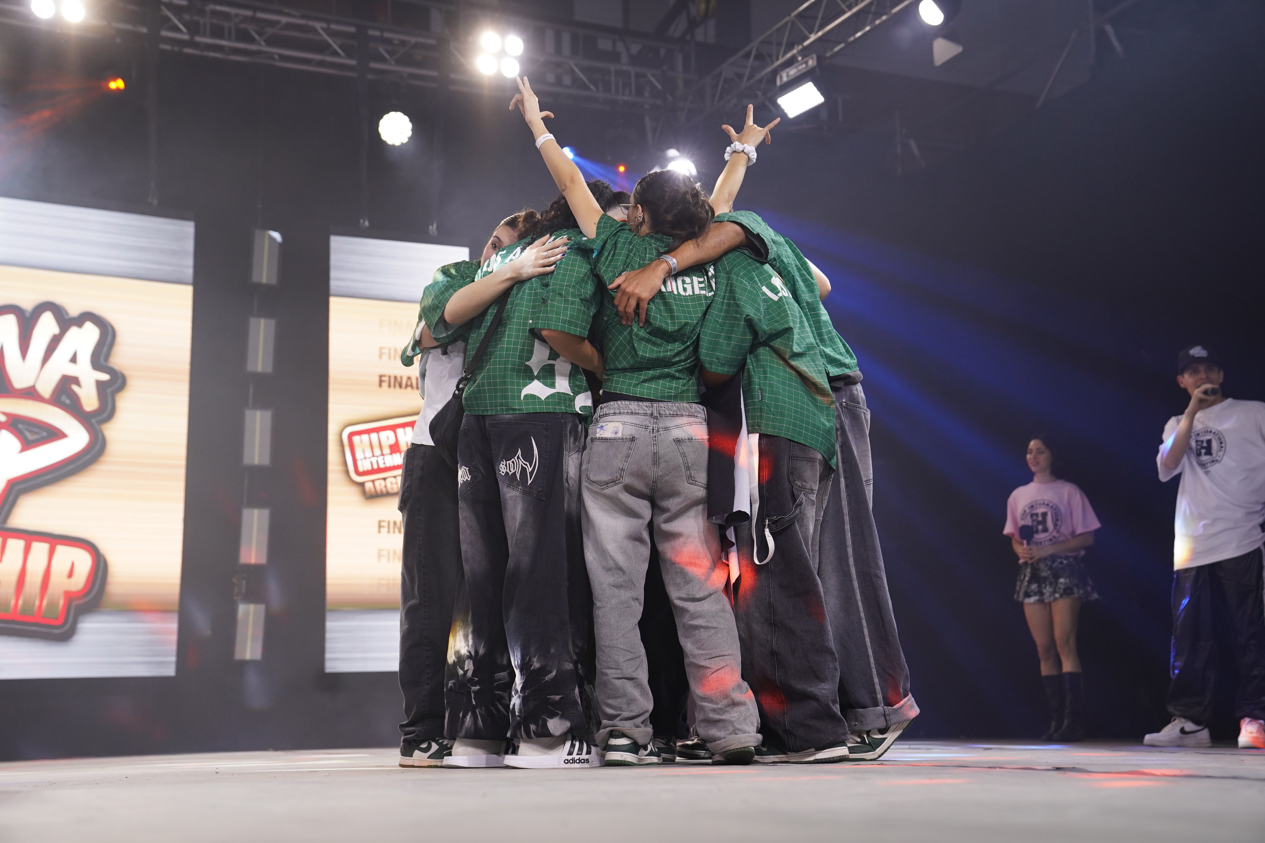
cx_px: 632
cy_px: 422
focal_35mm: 48
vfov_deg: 28.1
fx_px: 1687
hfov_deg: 41.1
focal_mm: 48
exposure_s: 1/500
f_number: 3.5
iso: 2000
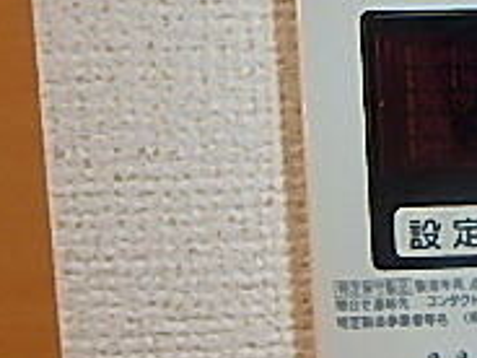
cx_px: 736
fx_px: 1006
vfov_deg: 20.2
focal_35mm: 73
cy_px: 166
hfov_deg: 21.7
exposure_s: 1/30
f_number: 3.5
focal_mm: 3.7
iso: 125
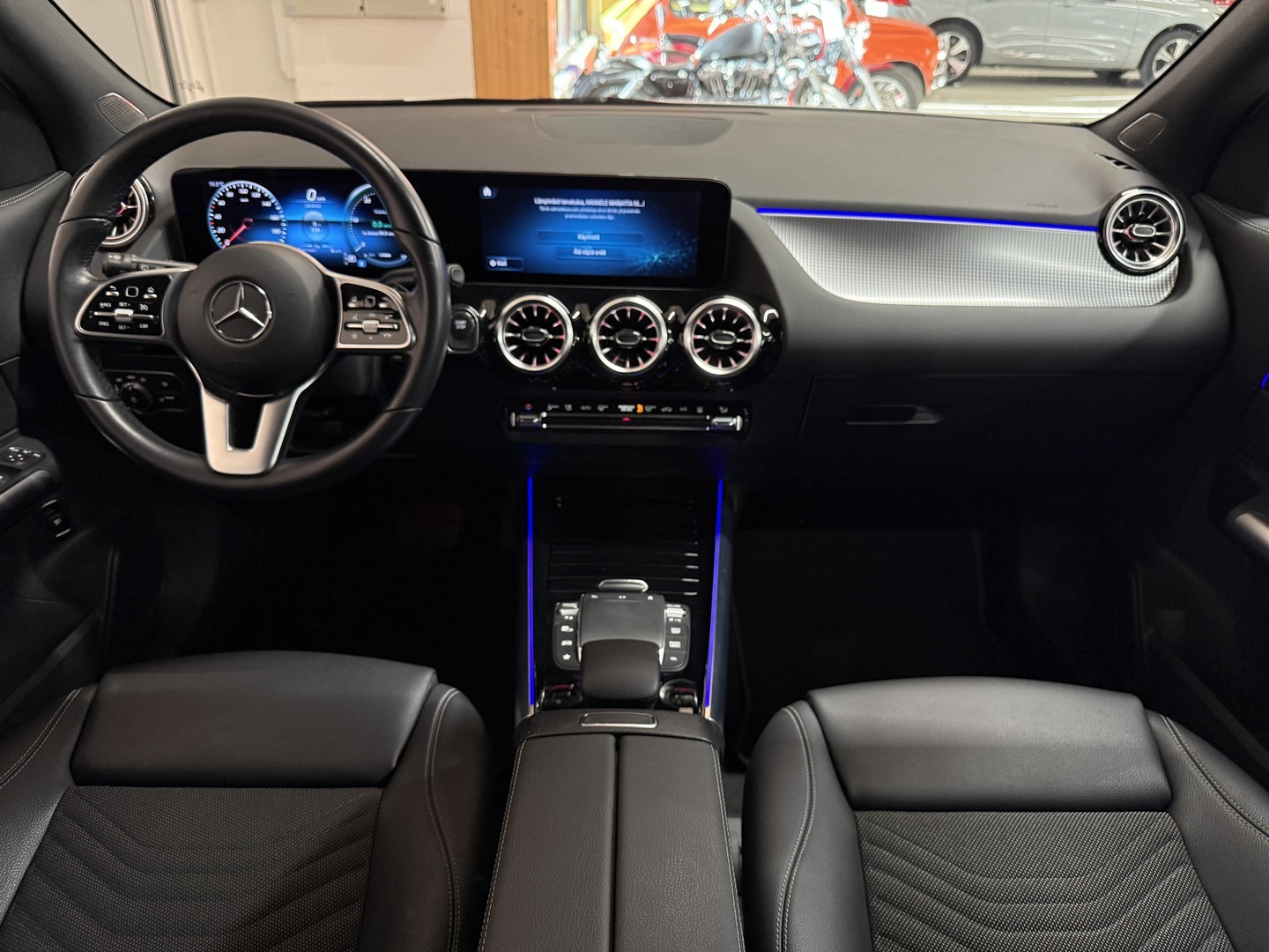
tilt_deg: -28.9
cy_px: 476
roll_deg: -0.8
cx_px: 634
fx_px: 880
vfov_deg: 56.8
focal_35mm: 24
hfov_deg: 71.6
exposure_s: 1/50
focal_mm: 6.76
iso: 250
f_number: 1.78
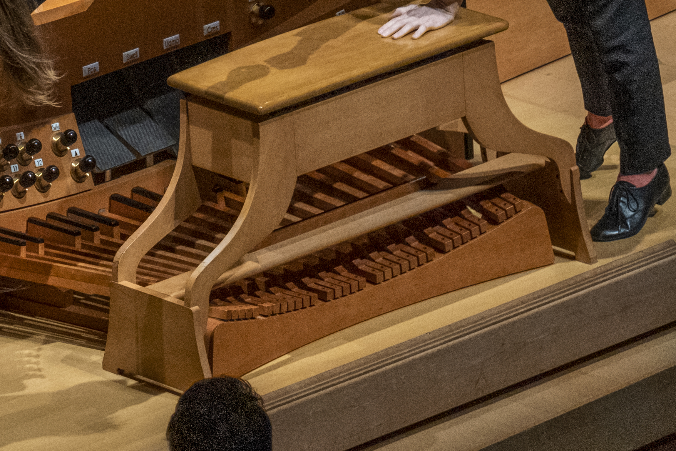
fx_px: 7641
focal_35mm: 407
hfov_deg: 5.0
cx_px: -194
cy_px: -25
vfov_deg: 3.4
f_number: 5.6
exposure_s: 1/300
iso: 2500
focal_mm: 100
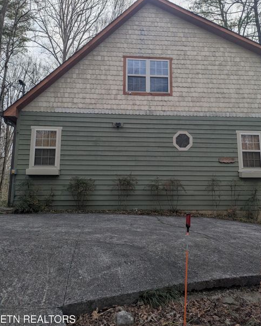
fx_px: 251
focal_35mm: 26
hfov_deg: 54.9
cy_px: 155
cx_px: 135
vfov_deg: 66.0
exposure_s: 1/2695
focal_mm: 6.81
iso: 37
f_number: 1.85
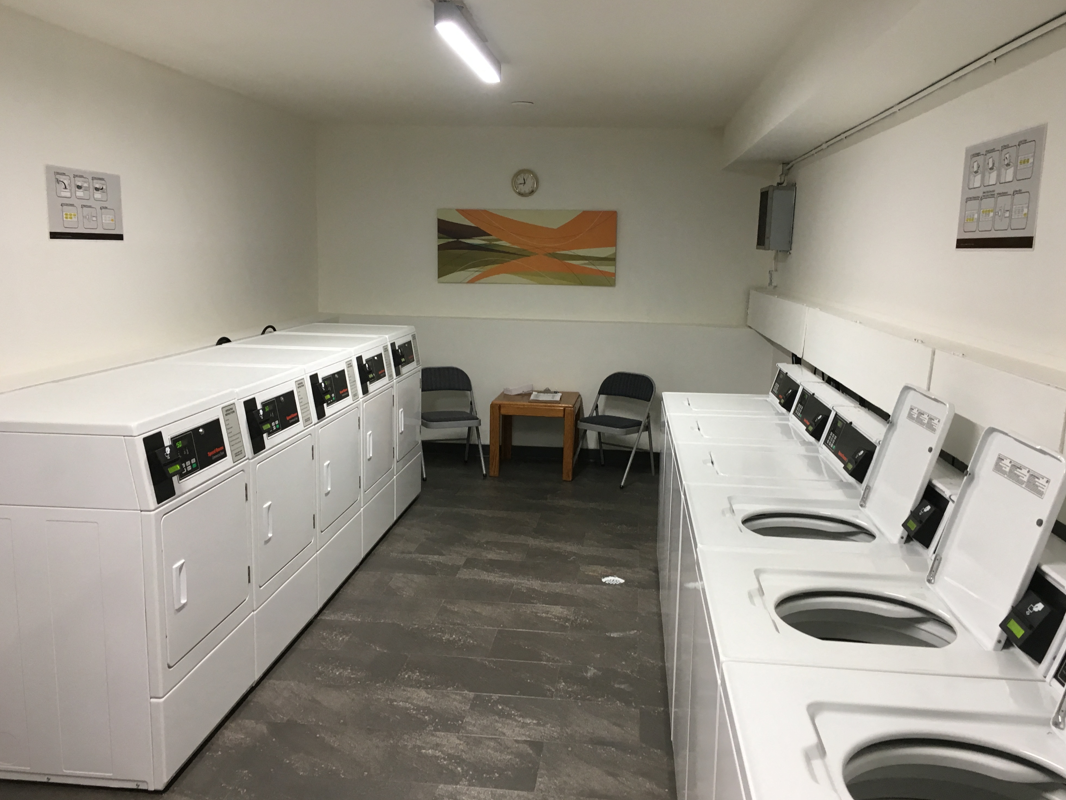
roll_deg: -0.4
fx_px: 924
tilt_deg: -8.6
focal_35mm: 30
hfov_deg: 60.0
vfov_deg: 46.8
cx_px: 537
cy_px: 403
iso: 64
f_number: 2.2
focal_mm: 4.15
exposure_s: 1/30
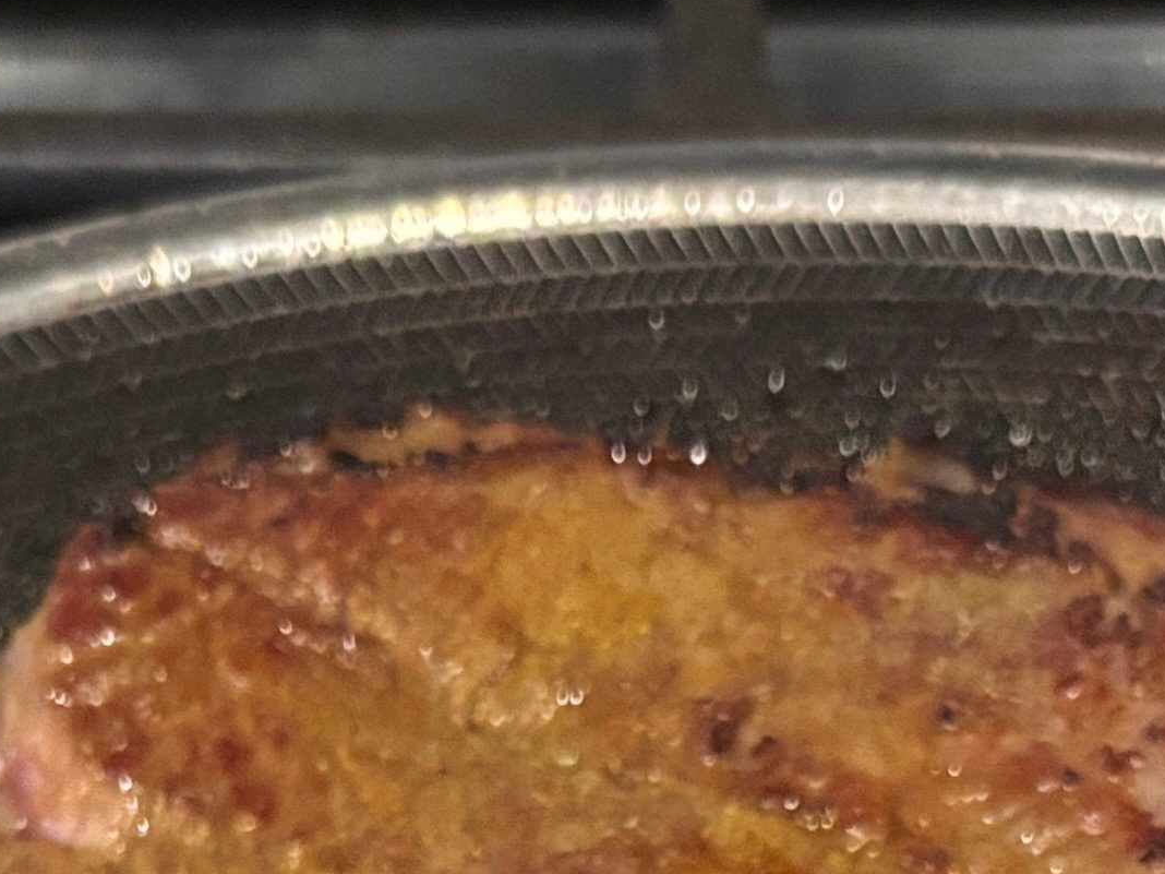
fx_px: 4678
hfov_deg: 14.2
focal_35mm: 139
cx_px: 657
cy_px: 2007
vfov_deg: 9.6
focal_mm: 5.96
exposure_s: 1/30
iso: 640
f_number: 1.6
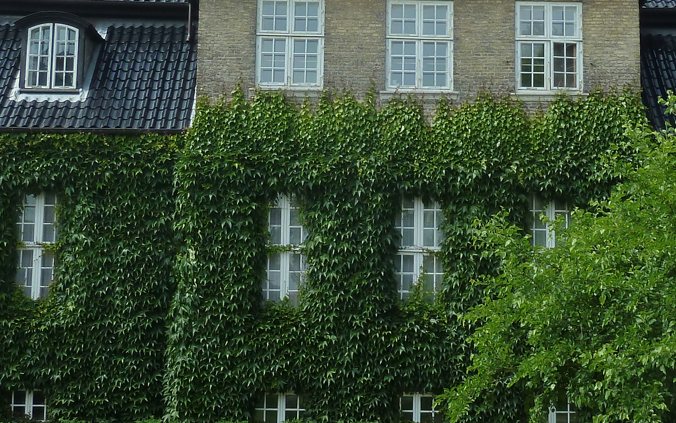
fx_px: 1456
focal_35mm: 79
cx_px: 387
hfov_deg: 26.1
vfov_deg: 16.4
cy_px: 111
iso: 125
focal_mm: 5.7
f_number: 4
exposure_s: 1/500
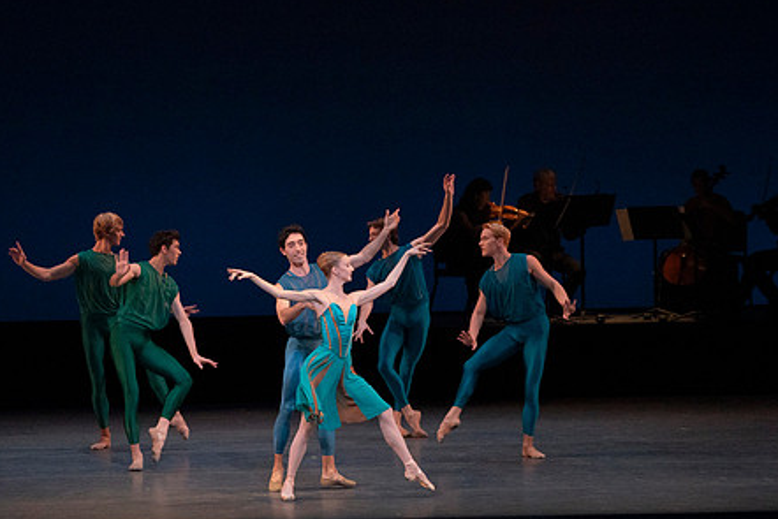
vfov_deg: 5.7
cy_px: 260
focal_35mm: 243
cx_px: 308
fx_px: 5253
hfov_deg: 8.5
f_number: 7.1
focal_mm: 185
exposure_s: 1/400
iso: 8000
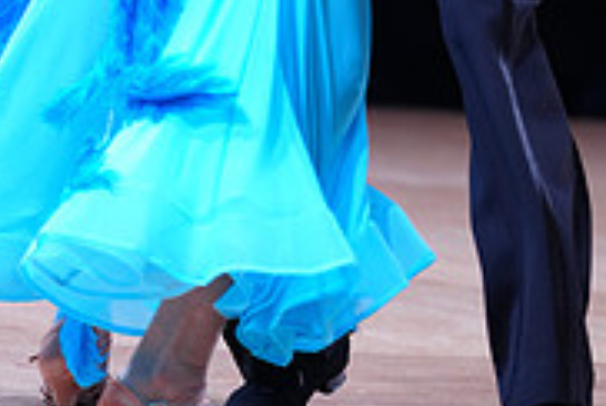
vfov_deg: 3.2
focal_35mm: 436
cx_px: 331
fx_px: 7351
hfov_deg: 4.7
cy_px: -270
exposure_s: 1/500
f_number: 2.8
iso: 800
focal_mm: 137
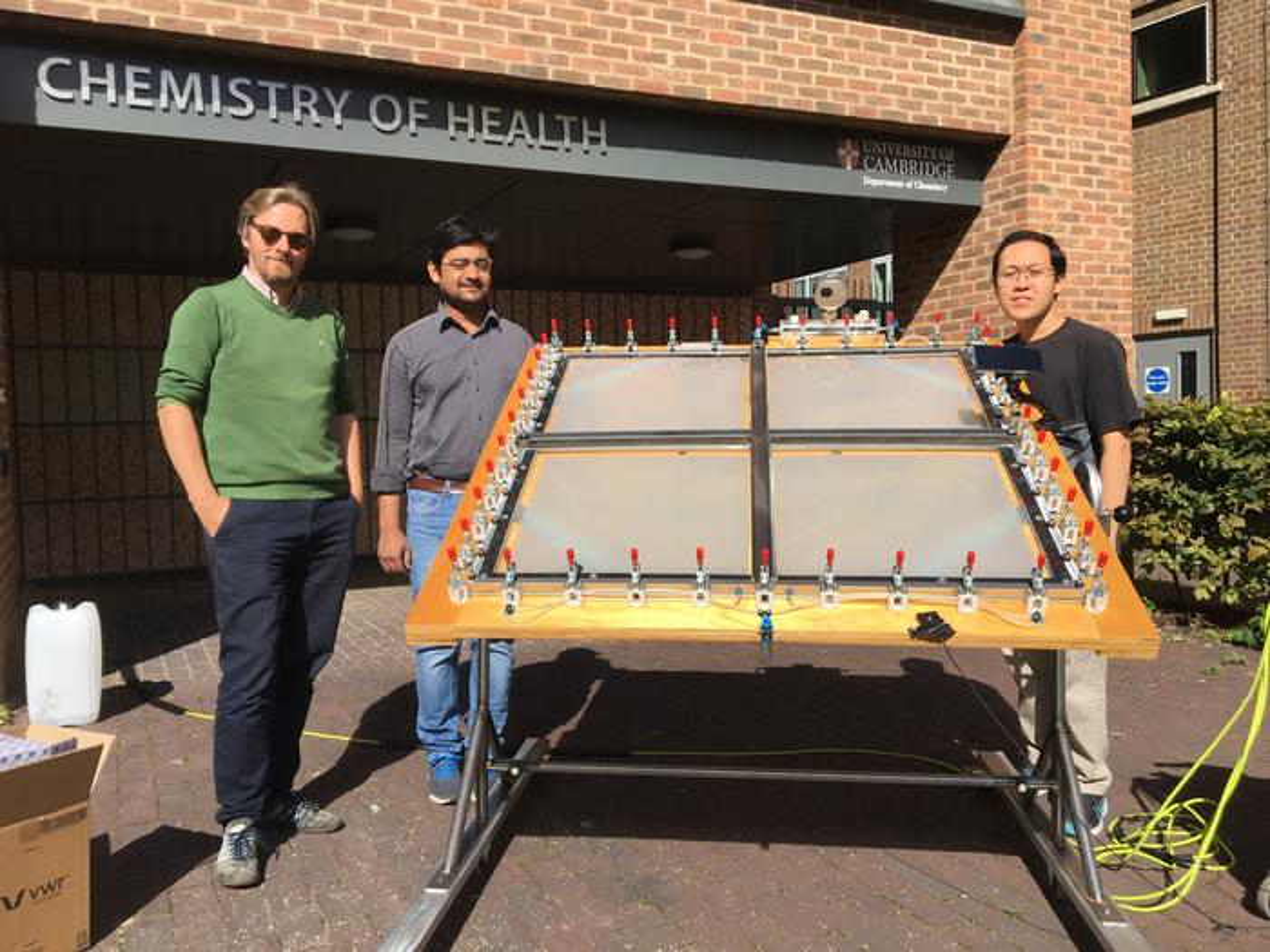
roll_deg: +0.9
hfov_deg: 61.7
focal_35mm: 29
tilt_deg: -2.4
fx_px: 1064
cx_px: 635
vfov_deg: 48.2
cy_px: 476
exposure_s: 1/1789
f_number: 2.2
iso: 25
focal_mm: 4.15
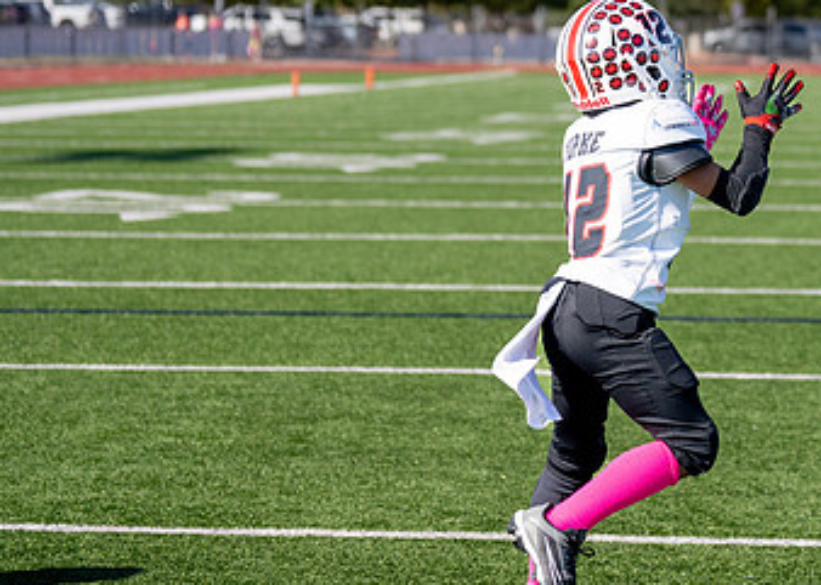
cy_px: 148
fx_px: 3589
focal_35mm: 154
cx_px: 711
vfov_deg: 9.3
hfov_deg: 13.0
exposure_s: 1/6400
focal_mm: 70
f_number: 2.8
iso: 320
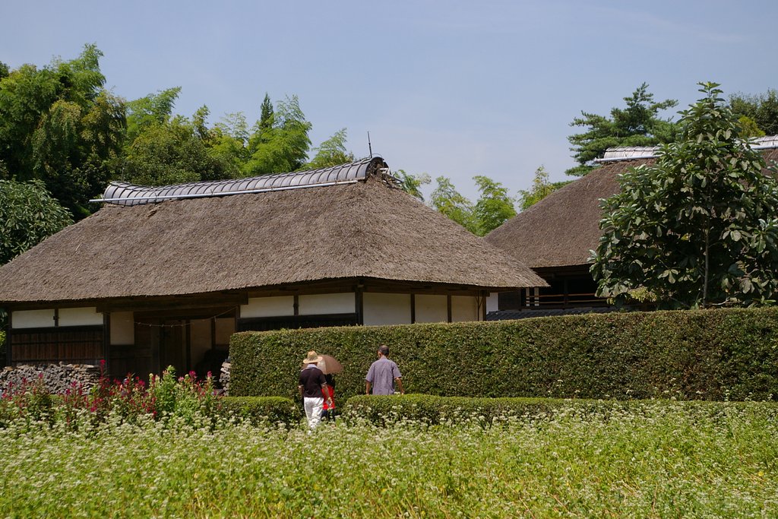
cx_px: 389
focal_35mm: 82
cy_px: 260
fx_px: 1783
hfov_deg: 24.6
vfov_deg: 16.6
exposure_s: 1/750
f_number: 8
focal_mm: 55
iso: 400
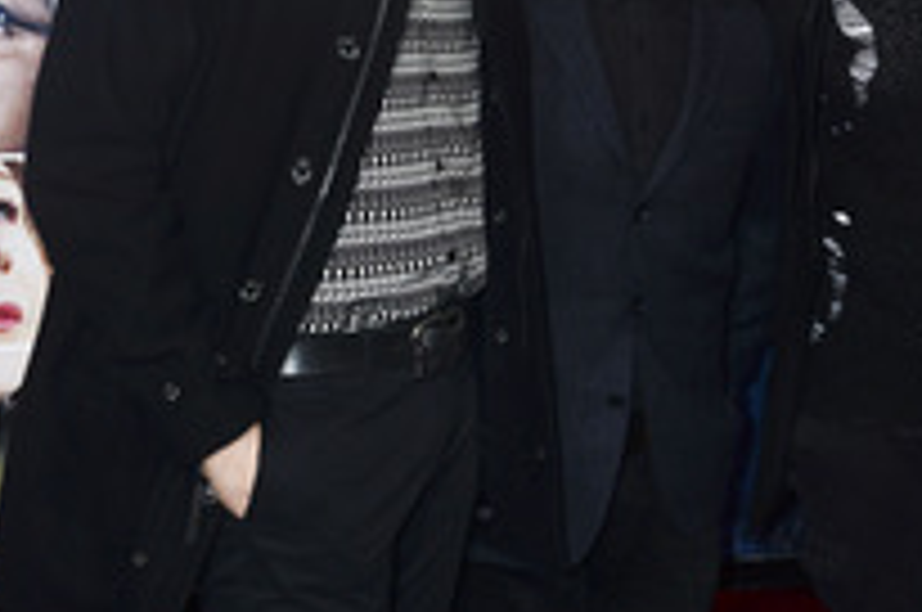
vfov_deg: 17.4
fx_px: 1969
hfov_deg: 25.2
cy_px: 86
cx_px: 909
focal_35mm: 77
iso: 500
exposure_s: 1/250
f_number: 7.1
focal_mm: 35
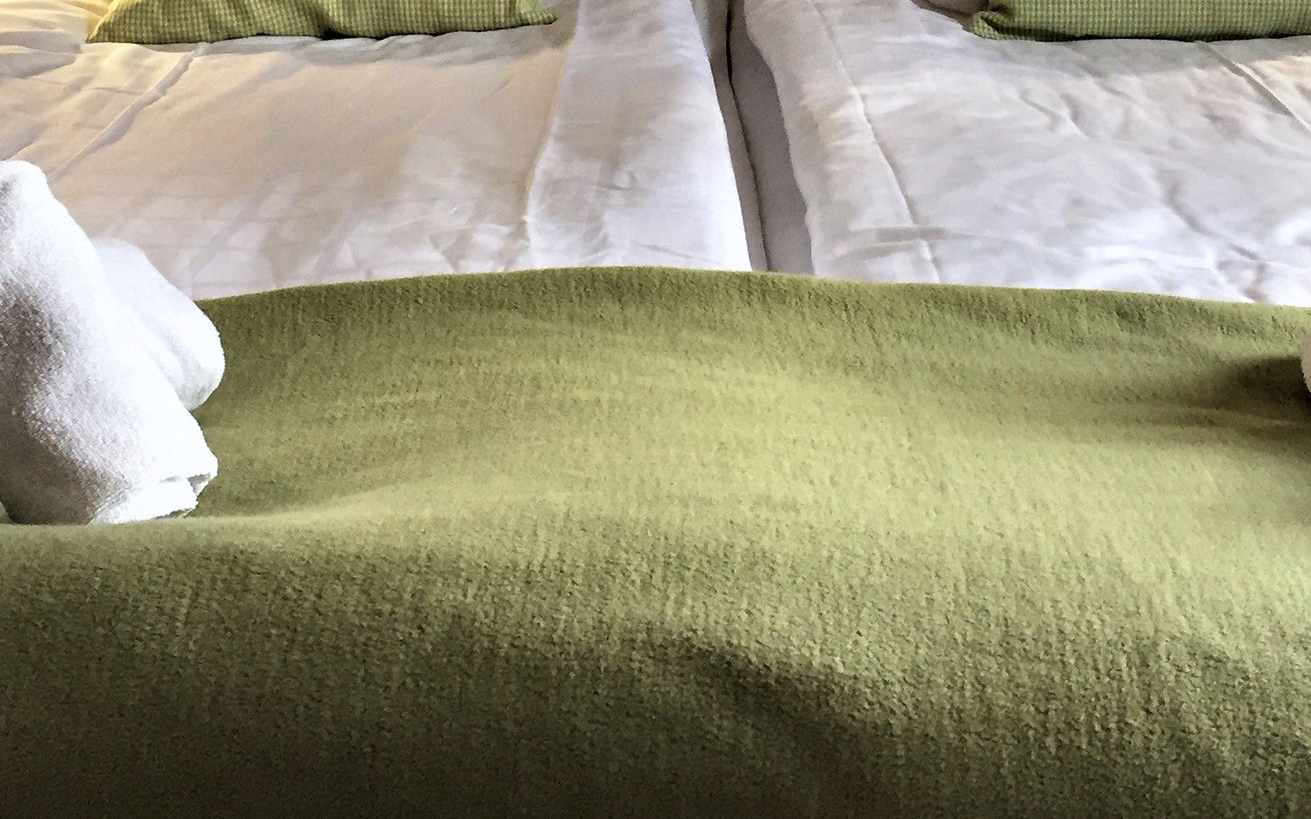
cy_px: -87
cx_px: 678
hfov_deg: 31.1
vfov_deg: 18.9
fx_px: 2358
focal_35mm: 66
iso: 64
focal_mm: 4.15
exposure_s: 1/33
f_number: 2.2
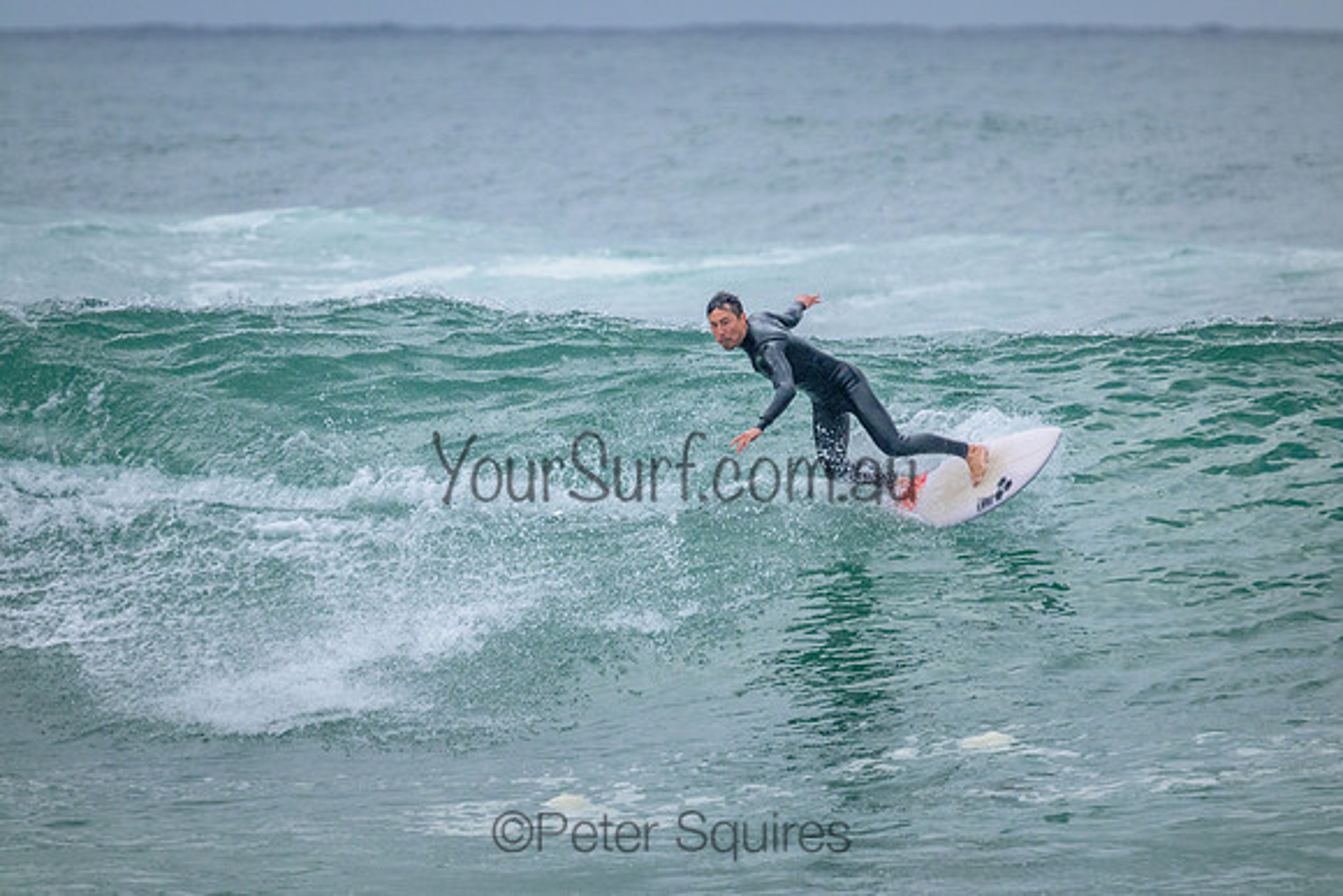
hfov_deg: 3.2
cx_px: 677
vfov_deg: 2.2
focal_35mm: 640
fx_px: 23877
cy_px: 448
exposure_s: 1/1600
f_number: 11
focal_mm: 630
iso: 2800
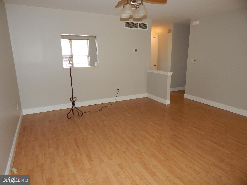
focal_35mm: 22
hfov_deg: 76.4
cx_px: 124
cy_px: 92
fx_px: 157
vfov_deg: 61.1
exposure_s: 1/30
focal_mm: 4
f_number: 3
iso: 200
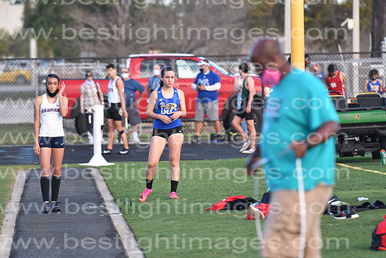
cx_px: 169
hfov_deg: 5.7
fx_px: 3863
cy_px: 121
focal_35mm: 360
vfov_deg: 3.8
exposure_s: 1/2000
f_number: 4
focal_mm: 200
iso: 800
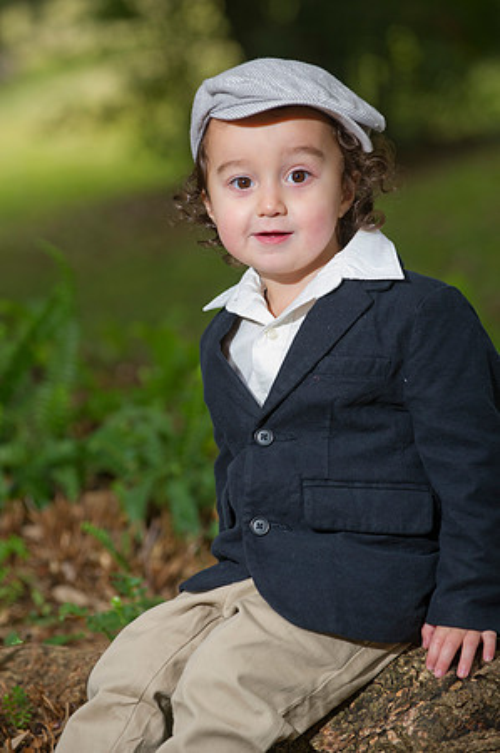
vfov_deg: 12.9
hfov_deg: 8.6
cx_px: 250
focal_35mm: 160
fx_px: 3341
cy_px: 376
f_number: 4
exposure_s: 1/200
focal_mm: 160
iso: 400
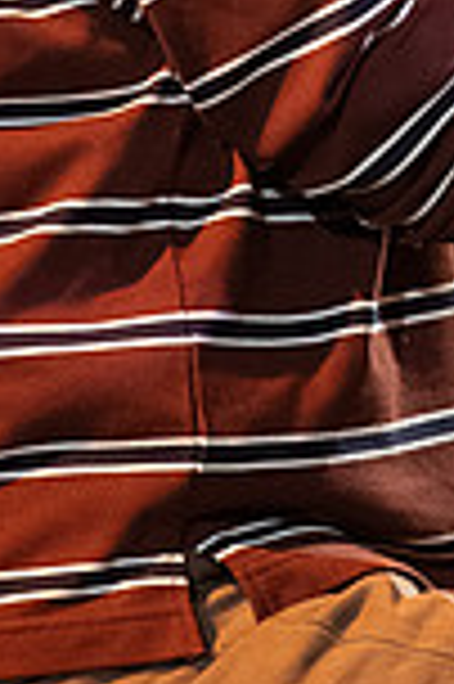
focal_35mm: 534
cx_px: 481
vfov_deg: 3.9
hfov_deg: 2.6
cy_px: -292
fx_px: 10124
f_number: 5.6
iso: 5000
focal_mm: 120
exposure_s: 1/60
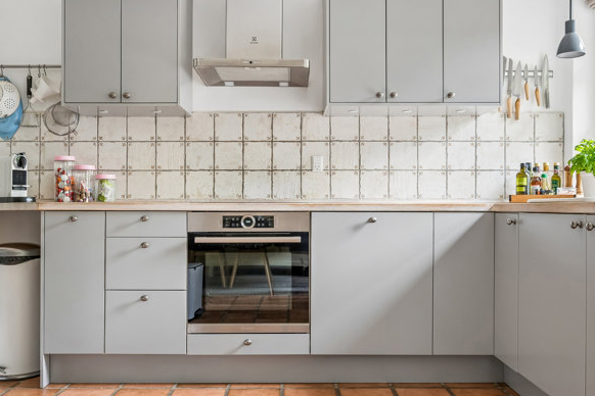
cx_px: 292
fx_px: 557
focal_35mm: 34
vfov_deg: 39.2
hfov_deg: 56.2
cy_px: 195
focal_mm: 24.5
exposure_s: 1/10
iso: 400
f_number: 6.3
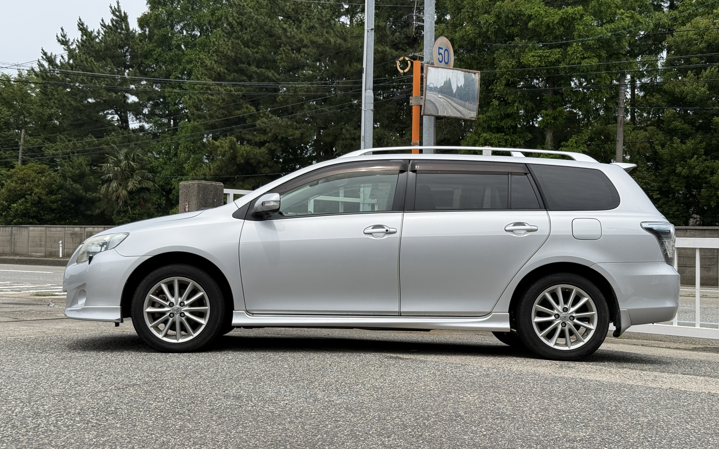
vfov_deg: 25.3
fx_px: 999
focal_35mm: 51
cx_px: 359
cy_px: 226
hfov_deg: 39.6
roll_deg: -1.8
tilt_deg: +1.2
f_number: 1.78
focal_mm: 6.76
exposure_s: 1/4329
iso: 64
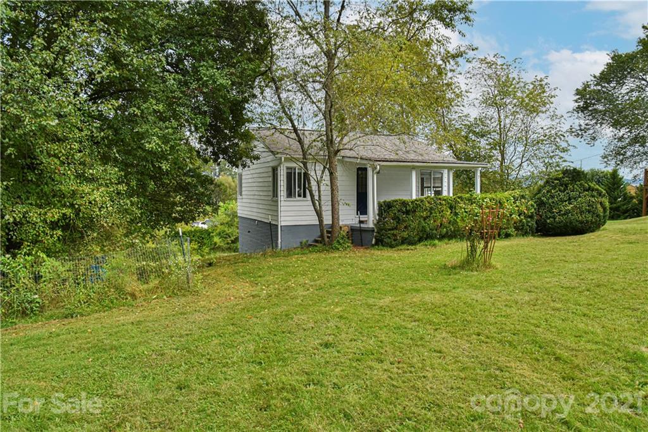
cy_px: 216
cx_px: 324
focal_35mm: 24
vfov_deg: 53.1
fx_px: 432
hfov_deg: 73.7
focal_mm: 24
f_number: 11
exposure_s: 1/400
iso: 1600
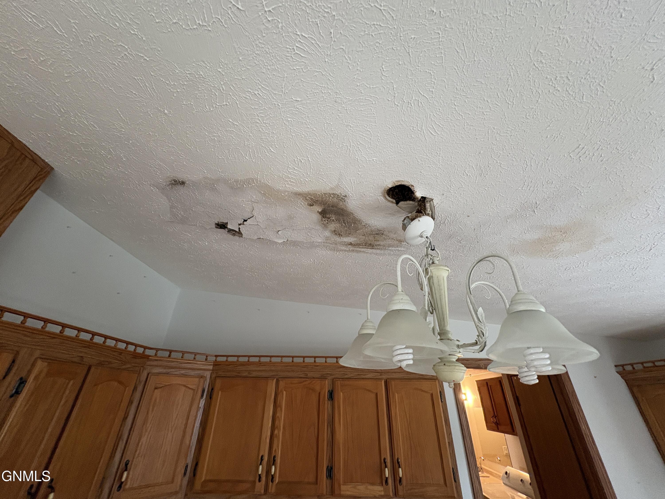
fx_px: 269
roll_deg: +0.1
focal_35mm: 14
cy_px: 250
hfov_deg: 102.1
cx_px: 332
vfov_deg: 85.7
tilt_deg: +26.8
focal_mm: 2.22
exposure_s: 1/60
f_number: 2.2
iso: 320
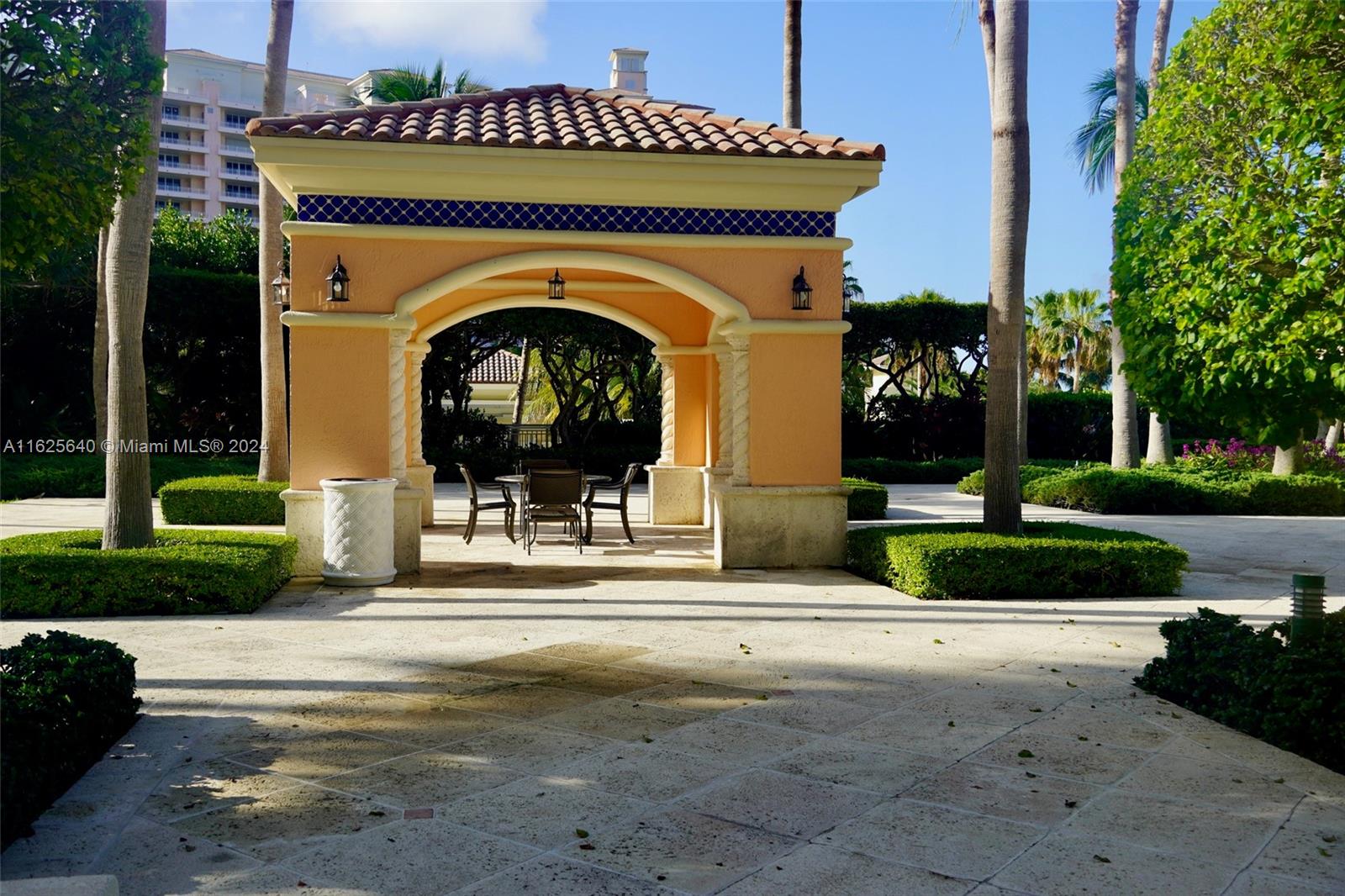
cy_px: 448
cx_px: 672
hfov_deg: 55.1
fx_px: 1289
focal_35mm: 34
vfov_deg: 38.3
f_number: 5
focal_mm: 23
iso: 100
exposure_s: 1/400
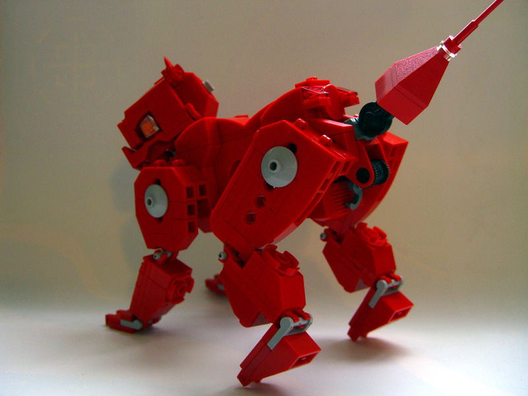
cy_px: 198
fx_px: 580
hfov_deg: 49.0
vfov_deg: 37.7
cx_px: 264
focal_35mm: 38
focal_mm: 7.9
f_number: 2.8
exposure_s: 1/160
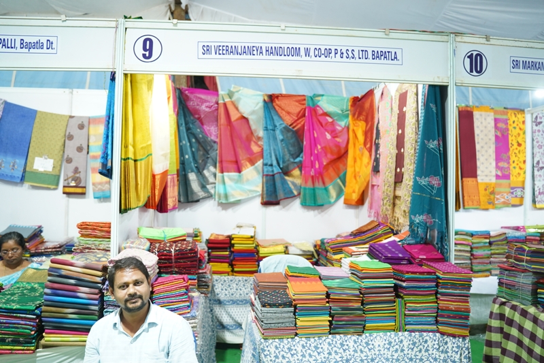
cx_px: 272
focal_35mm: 28
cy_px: 182
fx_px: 423
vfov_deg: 46.4
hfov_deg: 65.5
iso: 2000
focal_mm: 28
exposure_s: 1/80
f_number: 2.8
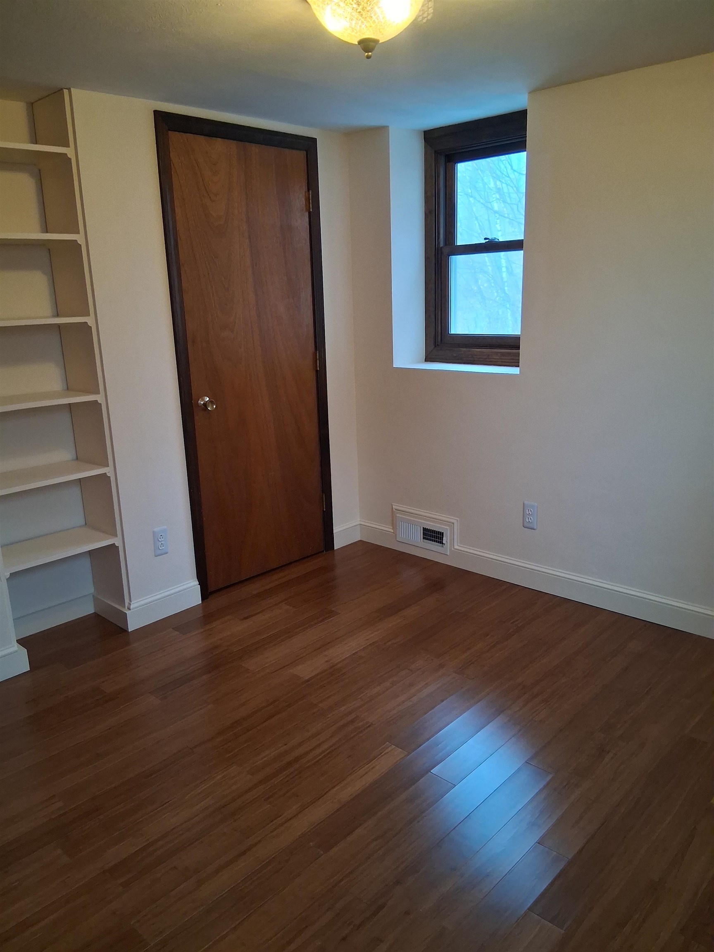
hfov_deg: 53.1
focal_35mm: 26
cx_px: 357
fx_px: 715
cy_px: 476
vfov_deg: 67.3
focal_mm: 3.98
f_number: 1.8
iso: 400
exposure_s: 1/60
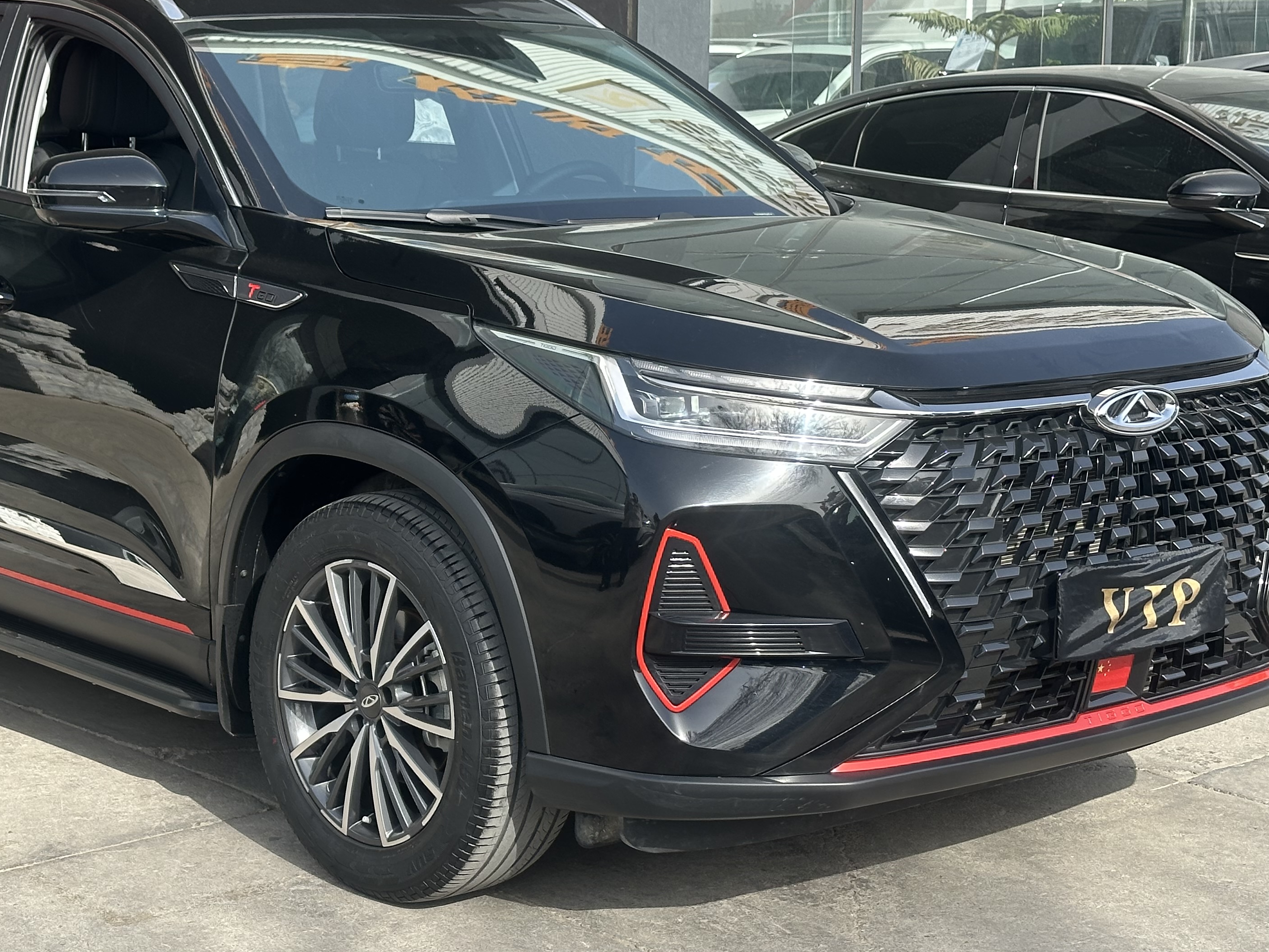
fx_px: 2530
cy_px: 431
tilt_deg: -7.5
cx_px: 455
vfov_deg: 21.3
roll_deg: -0.1
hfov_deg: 28.0
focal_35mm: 69
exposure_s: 1/1305
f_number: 1.78
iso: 64
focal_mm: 6.86
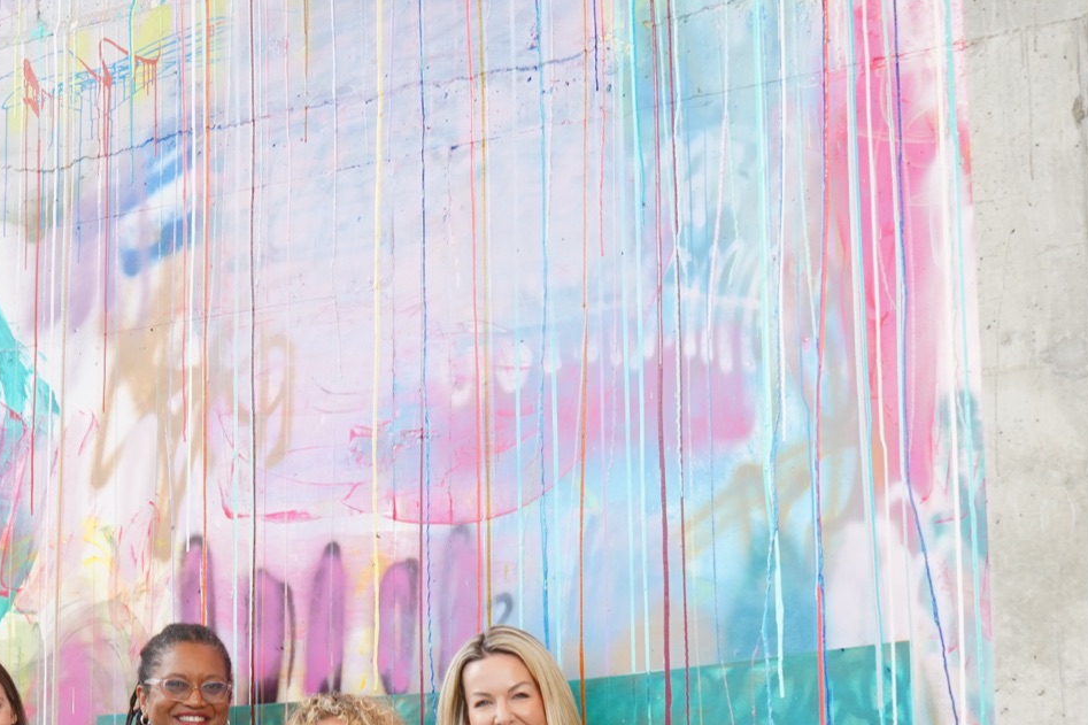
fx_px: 2296
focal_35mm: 76
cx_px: 323
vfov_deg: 17.8
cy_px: 574
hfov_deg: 26.4
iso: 500
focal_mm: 30
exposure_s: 1/80
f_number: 5.6
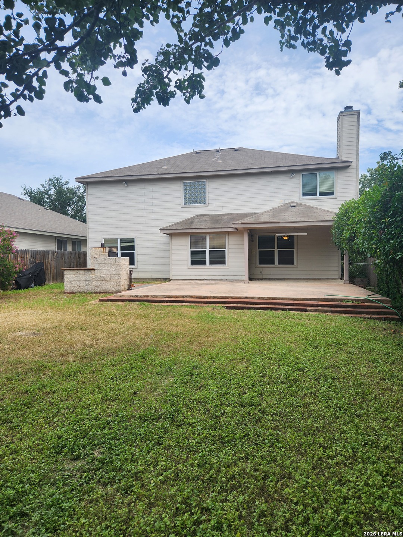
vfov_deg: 73.9
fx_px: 357
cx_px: 202
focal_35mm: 23
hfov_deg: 58.9
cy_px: 268
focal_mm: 5.4
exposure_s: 1/1365
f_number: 1.8
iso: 20
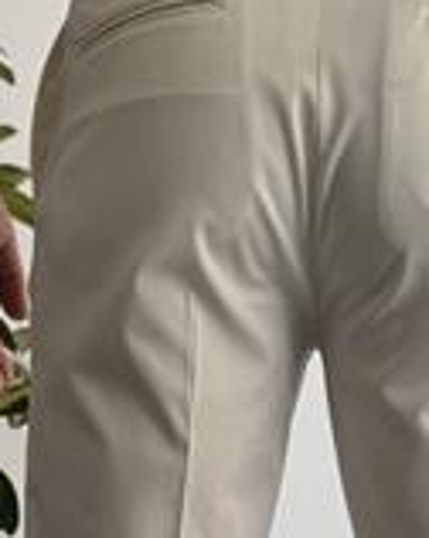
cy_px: 710
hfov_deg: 9.8
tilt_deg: -2.1
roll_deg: -0.7
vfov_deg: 11.9
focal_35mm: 158
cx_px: 293
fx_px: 2512
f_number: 1.78
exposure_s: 1/297
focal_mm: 6.76
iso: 64
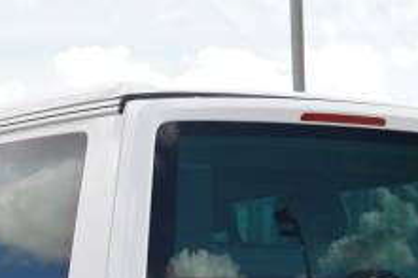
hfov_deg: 12.0
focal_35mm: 172
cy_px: 388
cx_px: 134
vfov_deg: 7.9
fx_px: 1991
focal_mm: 59.2
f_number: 5.6
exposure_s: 1/80
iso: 100
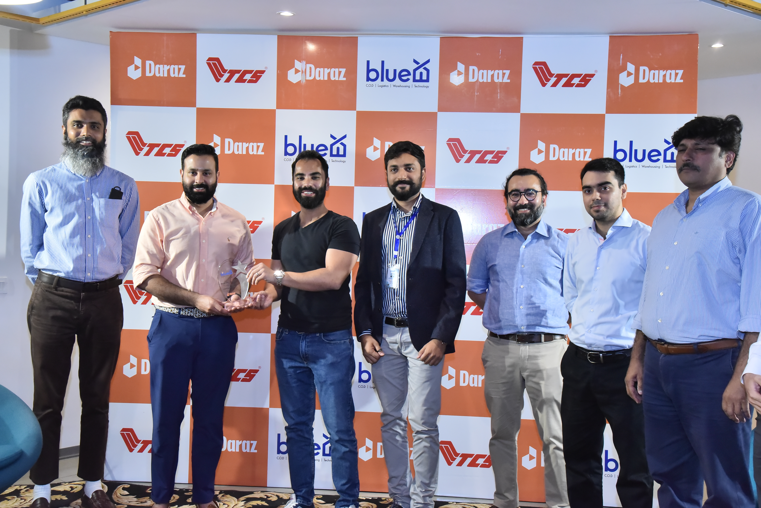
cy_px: 254
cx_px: 380
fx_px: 930
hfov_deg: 44.5
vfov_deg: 30.5
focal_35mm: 44
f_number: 8
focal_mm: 44
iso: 3200
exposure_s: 1/125
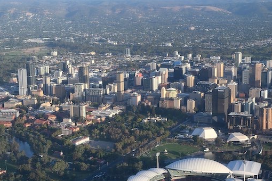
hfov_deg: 30.0
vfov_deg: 20.3
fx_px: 506
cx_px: 108
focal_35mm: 67
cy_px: 100
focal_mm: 38
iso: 250
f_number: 5.6
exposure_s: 1/640
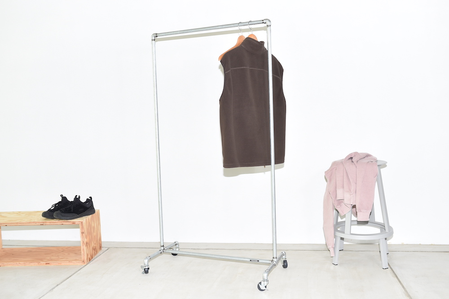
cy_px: 150
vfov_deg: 37.8
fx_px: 436
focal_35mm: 35
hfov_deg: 54.5
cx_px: 224
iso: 800
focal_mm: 35
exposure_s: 1/200
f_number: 4
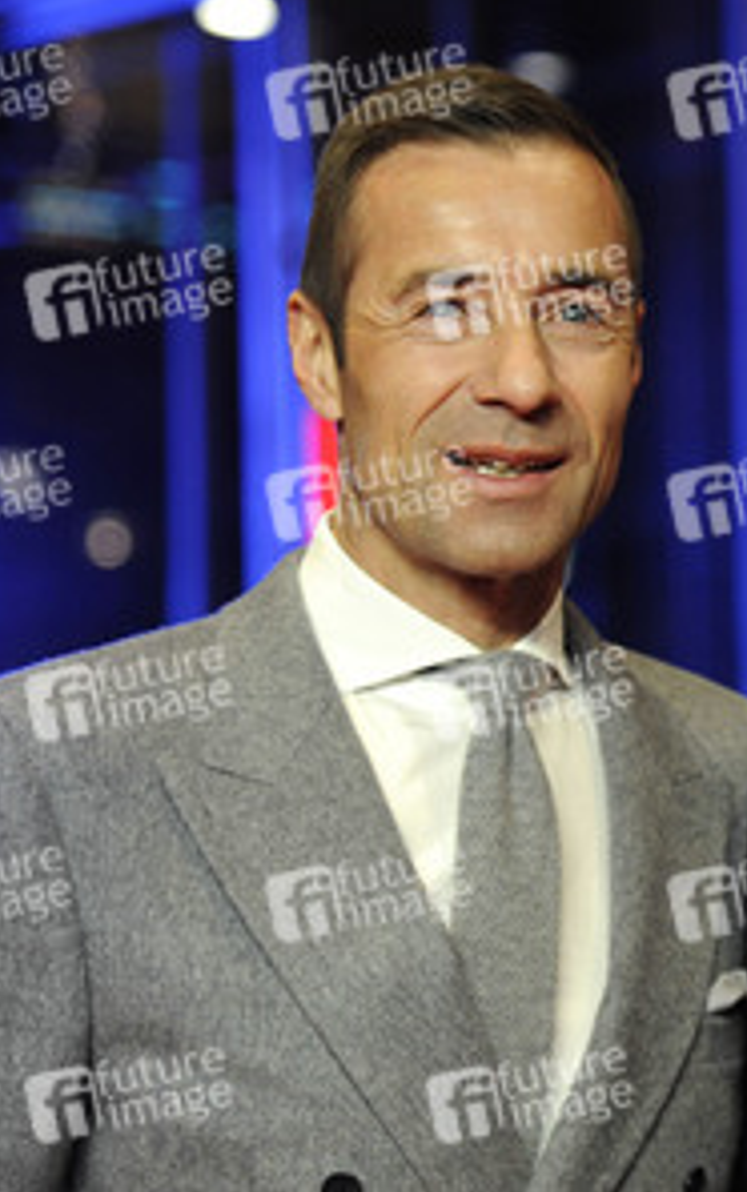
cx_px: 823
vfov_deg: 12.1
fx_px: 5627
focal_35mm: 173
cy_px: 594
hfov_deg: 7.5
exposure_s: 1/200
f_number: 4
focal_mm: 112
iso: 2000
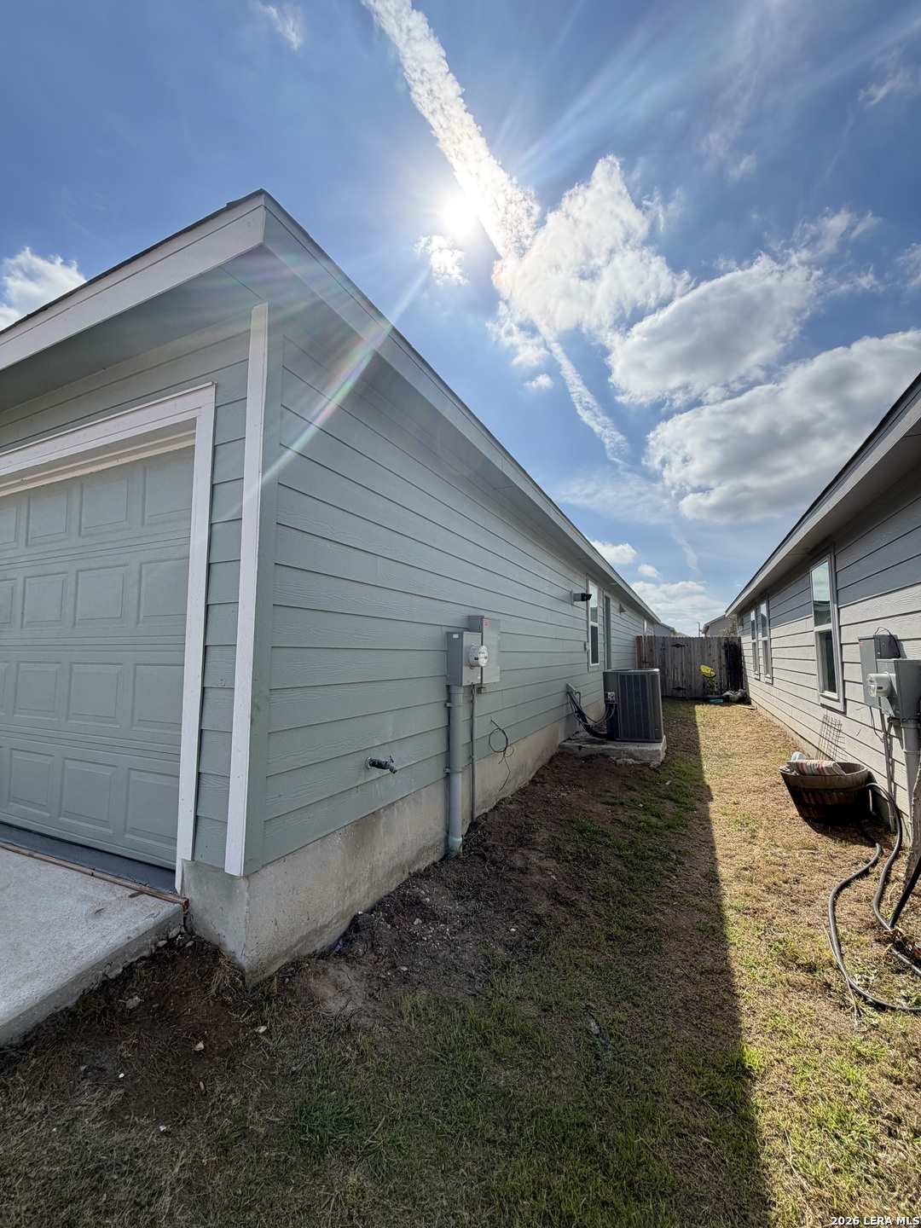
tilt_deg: +4.6
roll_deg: +0.6
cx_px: 460
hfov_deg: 85.7
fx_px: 497
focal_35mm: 14
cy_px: 614
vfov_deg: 102.1
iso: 25
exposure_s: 1/1105
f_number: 2.2
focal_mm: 2.22
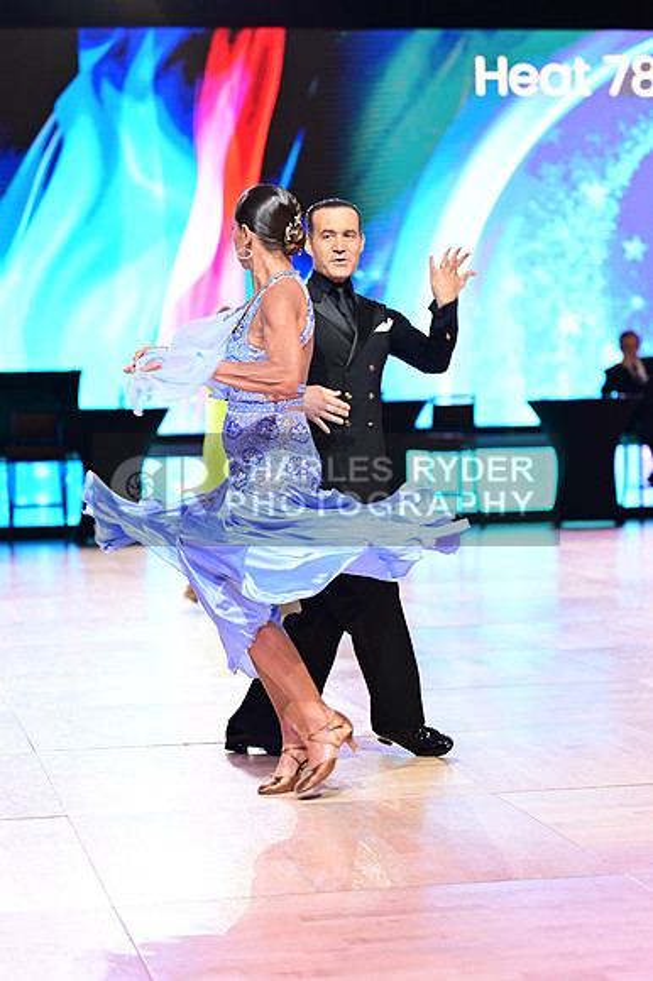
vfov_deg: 22.9
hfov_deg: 15.3
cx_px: 326
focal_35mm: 89
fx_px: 2424
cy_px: 490
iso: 1600
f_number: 2.8
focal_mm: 89
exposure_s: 1/400
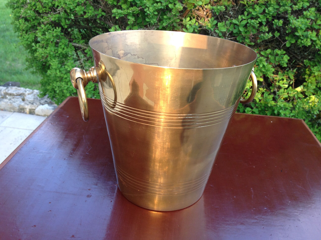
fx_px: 324
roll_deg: -4.8
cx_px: 160
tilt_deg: -28.8
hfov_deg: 52.7
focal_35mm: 35
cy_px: 120
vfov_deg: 40.6
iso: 64
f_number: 2.4
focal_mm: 4.28
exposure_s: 1/60
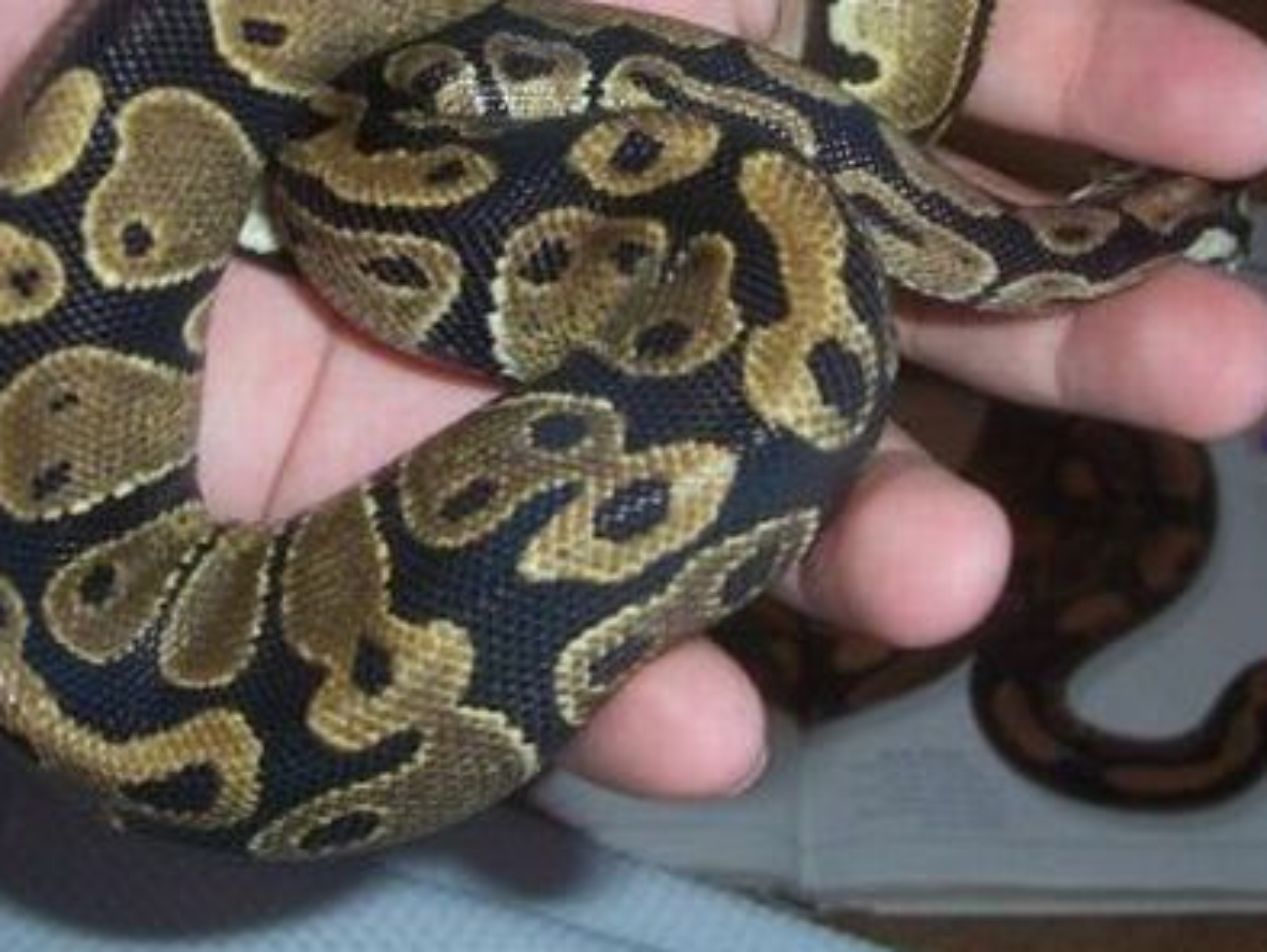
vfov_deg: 21.1
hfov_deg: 28.1
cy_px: 193
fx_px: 2527
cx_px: 540
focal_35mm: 69
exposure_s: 1/60
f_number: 2.7
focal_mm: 5.6
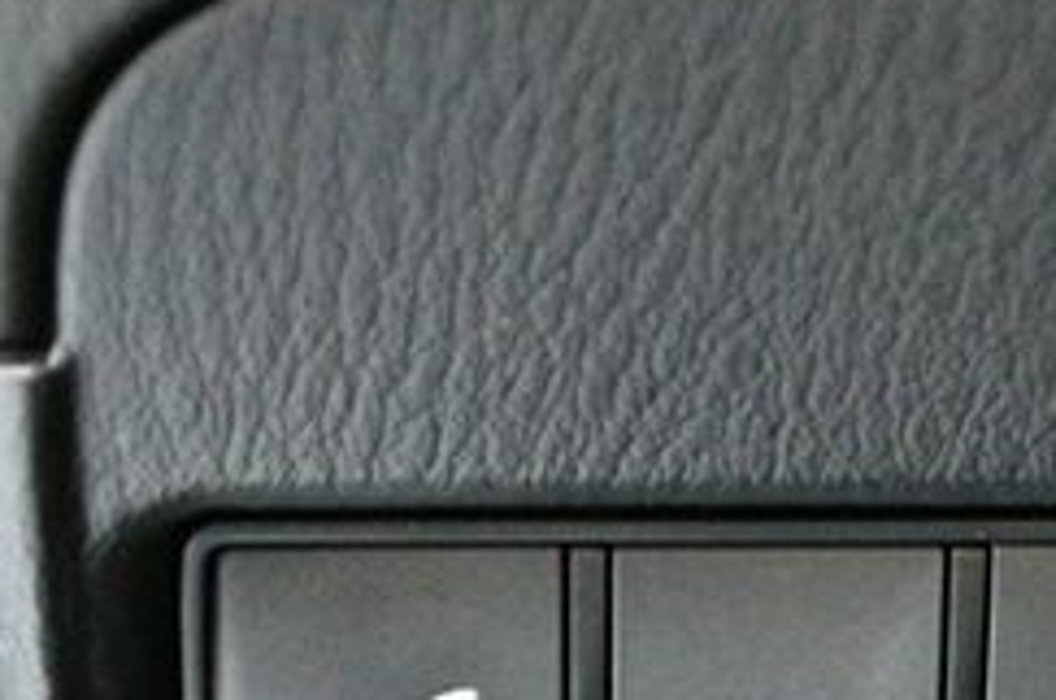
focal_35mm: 190
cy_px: 826
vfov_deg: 7.1
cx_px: 1173
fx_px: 5562
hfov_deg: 10.7
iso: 12800
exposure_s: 1/15
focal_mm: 48
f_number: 5.3
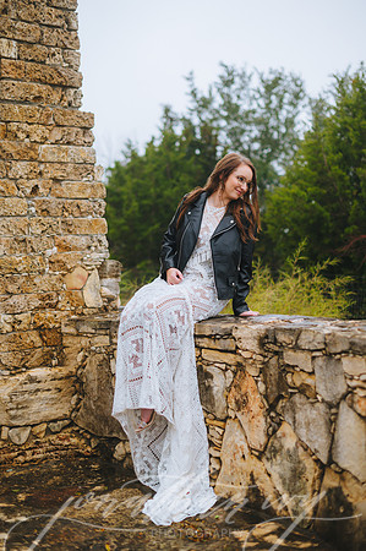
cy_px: 276
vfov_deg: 39.6
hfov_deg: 26.9
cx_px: 183
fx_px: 764
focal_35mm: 50
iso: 500
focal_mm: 50
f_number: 2
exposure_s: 1/100
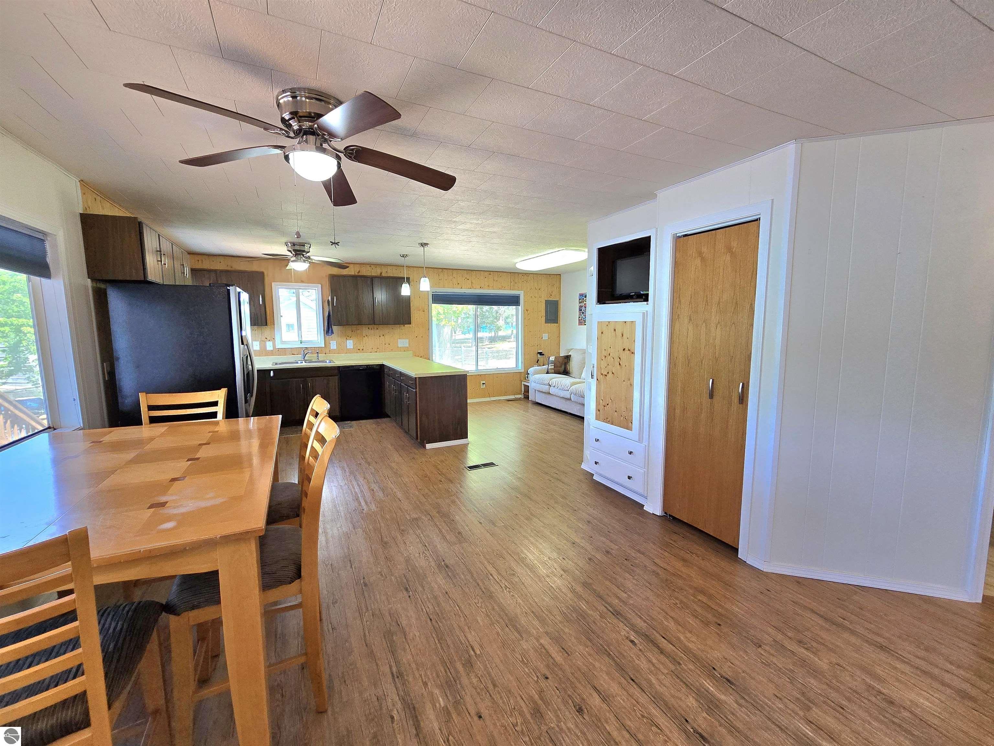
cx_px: 497
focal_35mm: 13
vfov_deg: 89.9
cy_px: 373
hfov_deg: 106.2
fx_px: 373
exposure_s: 1/120
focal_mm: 2.2
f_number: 2.2
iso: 100
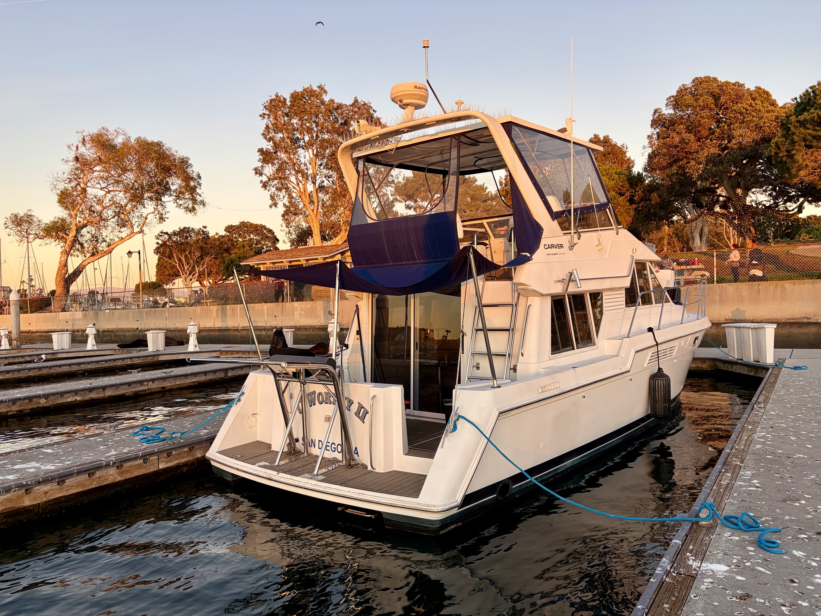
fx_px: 617
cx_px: 410
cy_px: 308
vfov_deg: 53.1
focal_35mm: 26
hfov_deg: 67.3
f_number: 1.6
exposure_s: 1/284
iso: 40
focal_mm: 5.96
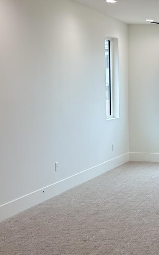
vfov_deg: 27.4
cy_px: 152
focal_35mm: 75
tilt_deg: -6.6
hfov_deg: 16.1
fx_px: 520
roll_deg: -1.4
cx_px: 226
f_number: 1.6
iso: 40
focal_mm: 5.96
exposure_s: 1/120
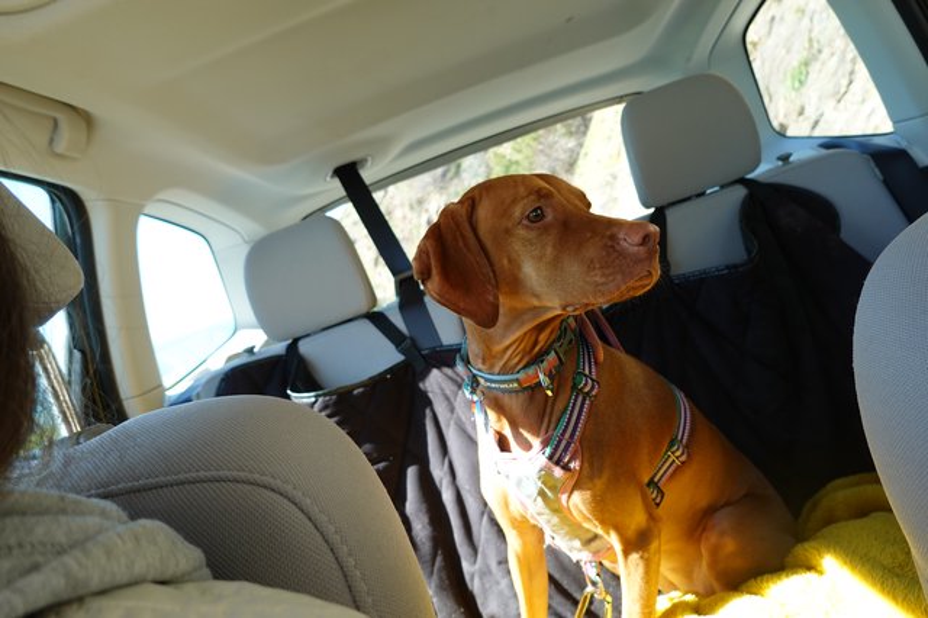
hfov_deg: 73.8
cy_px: 309
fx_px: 618
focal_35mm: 24
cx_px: 464
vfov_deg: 53.1
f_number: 2.8
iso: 100
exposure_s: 1/40
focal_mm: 9
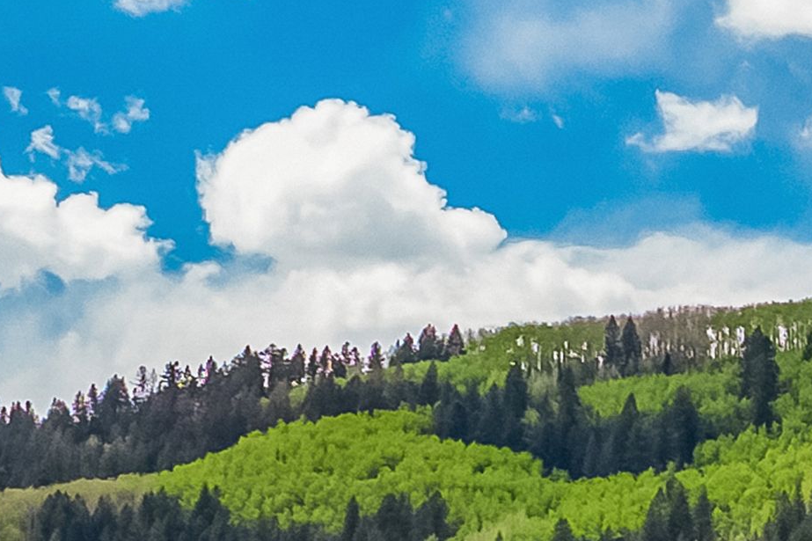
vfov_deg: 7.9
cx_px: 1426
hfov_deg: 11.5
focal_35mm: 167
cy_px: 1062
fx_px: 3766
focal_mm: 22
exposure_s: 1
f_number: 9
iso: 800
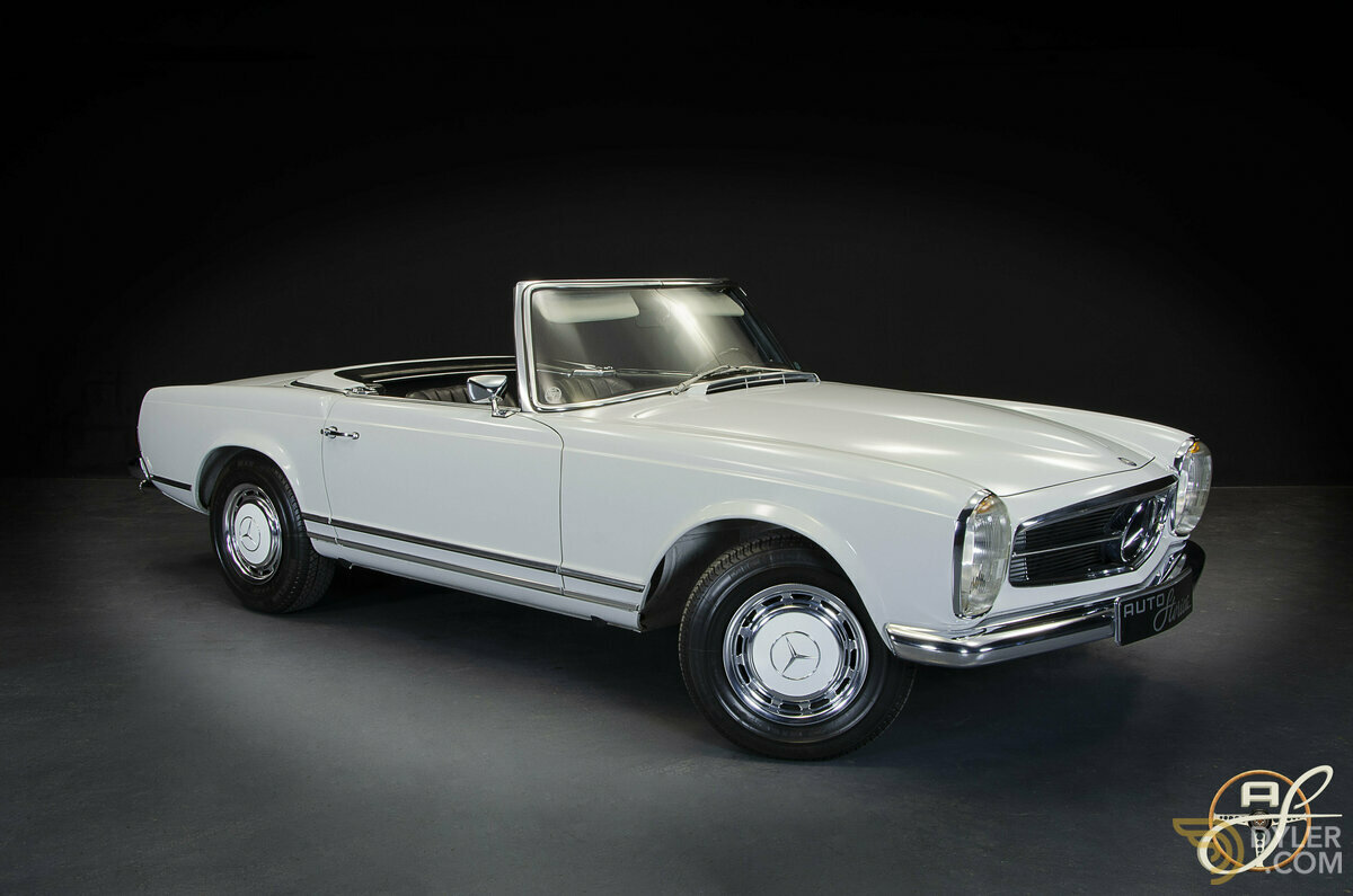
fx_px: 1463
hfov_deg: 49.6
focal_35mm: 39
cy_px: 448
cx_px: 676
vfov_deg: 34.1
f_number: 14
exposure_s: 1/1.25
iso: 200
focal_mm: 26
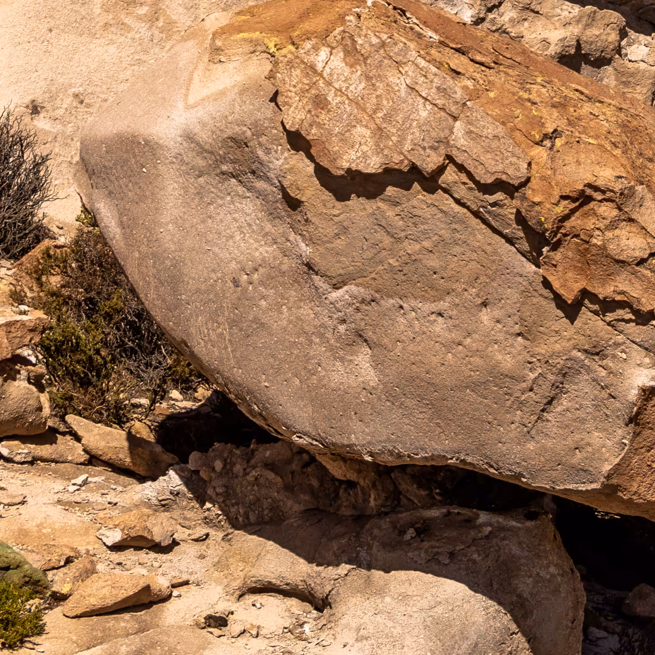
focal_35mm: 318
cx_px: 227
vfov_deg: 5.4
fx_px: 6808
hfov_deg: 5.5
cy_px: -458
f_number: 9
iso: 200
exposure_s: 1/250
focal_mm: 90
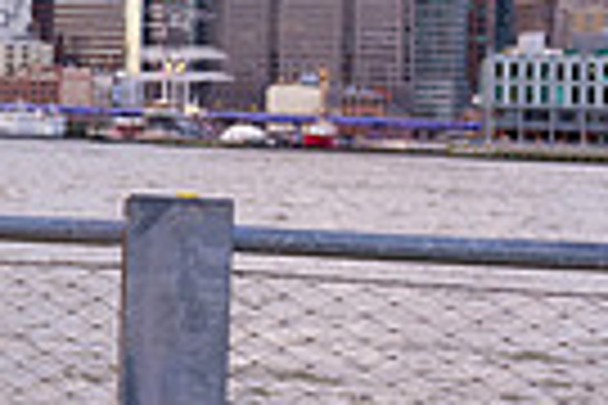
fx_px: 1959
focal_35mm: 116
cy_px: 20
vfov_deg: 11.7
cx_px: -464
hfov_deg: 15.4
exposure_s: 1/200
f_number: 4
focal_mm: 27
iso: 250
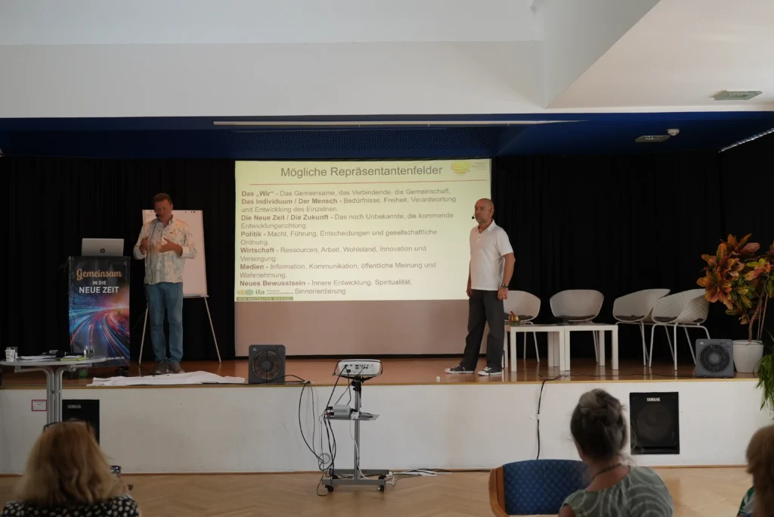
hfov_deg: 43.6
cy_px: 258
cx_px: 387
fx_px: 968
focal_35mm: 45
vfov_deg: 29.9
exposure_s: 1/200
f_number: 2.8
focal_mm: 30
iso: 800
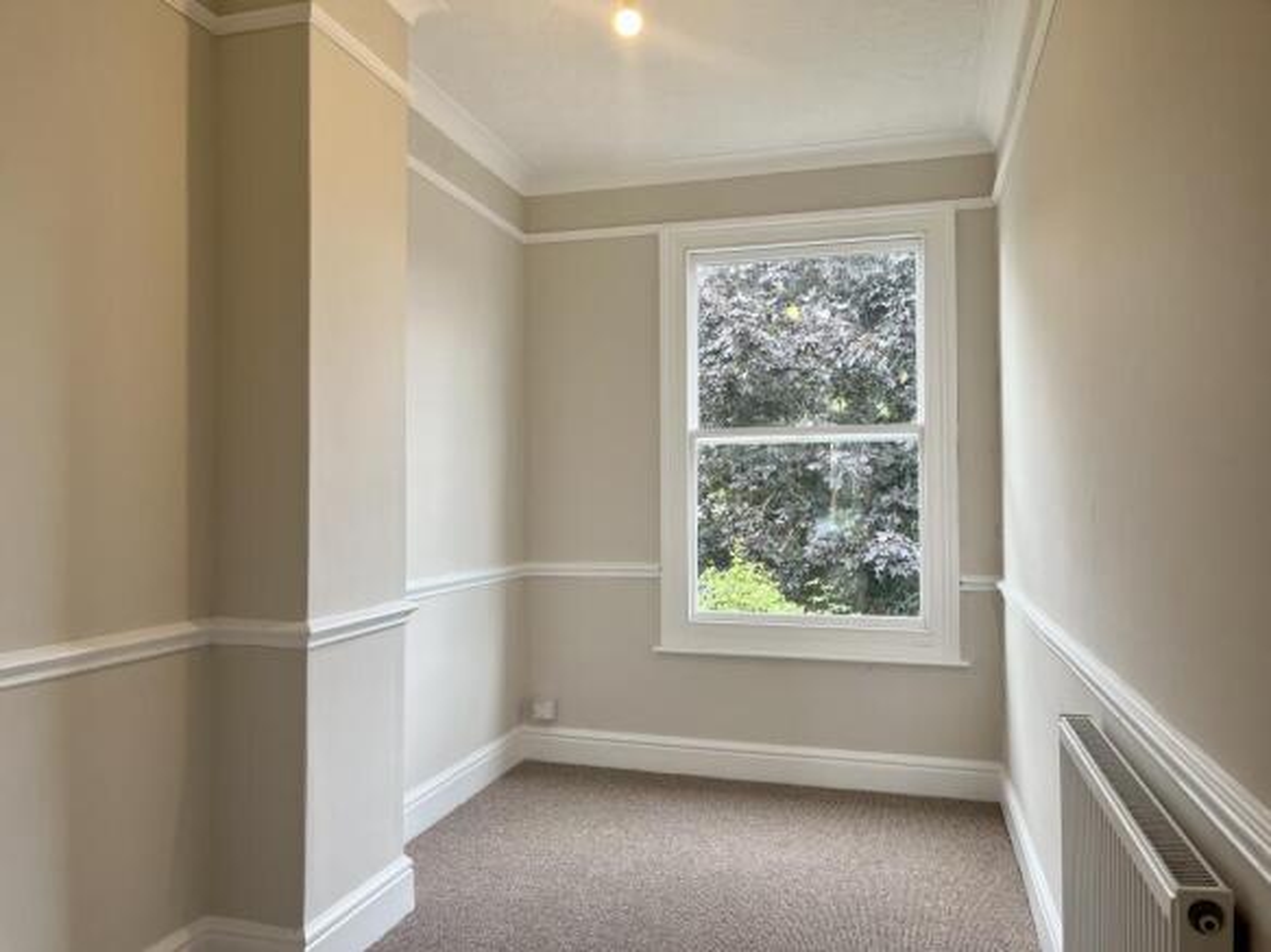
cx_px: 636
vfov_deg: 53.0
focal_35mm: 26
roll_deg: +0.2
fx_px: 954
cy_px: 476
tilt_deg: +0.9
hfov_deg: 67.3
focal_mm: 5.1
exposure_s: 1/138
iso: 50
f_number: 1.6
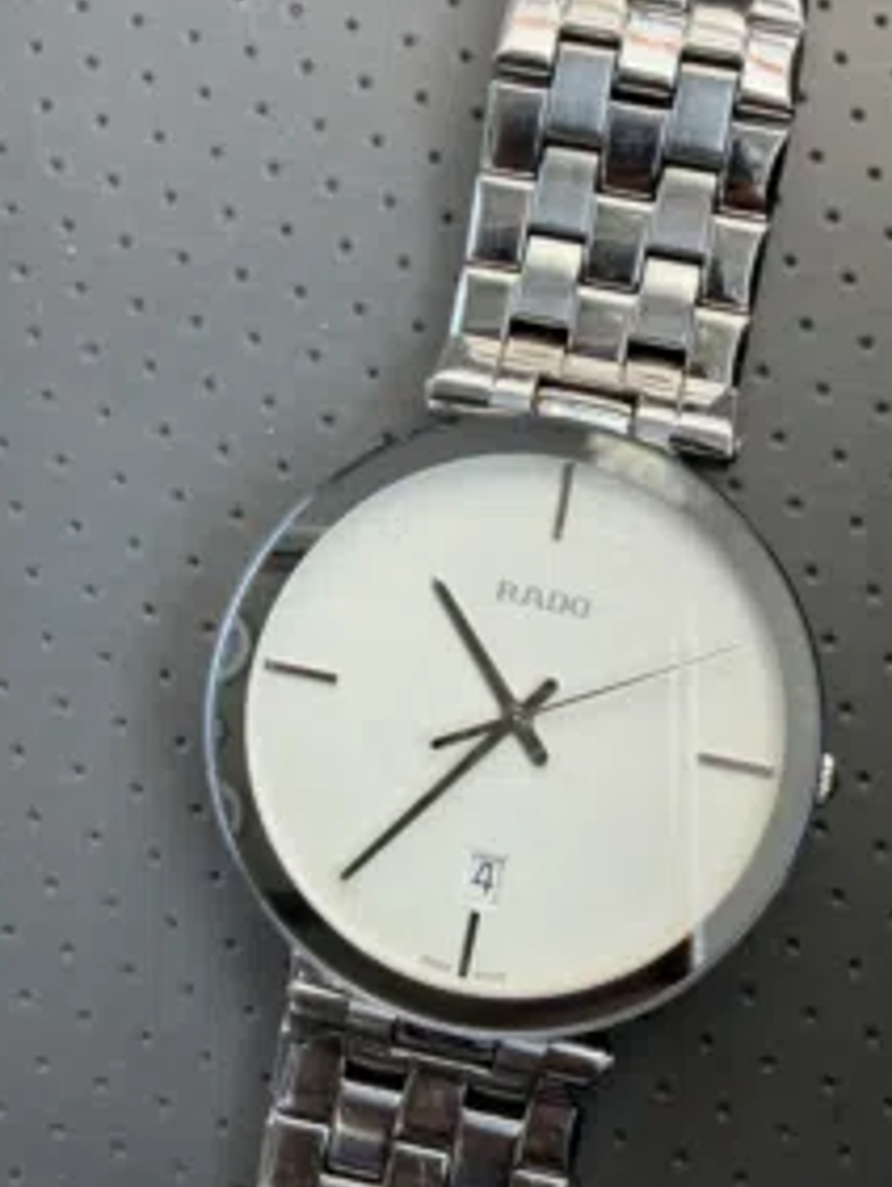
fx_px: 1166
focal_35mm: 34
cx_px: 572
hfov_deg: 41.5
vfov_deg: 53.8
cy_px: 652
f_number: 2.2
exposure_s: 1/121
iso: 64
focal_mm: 2.22
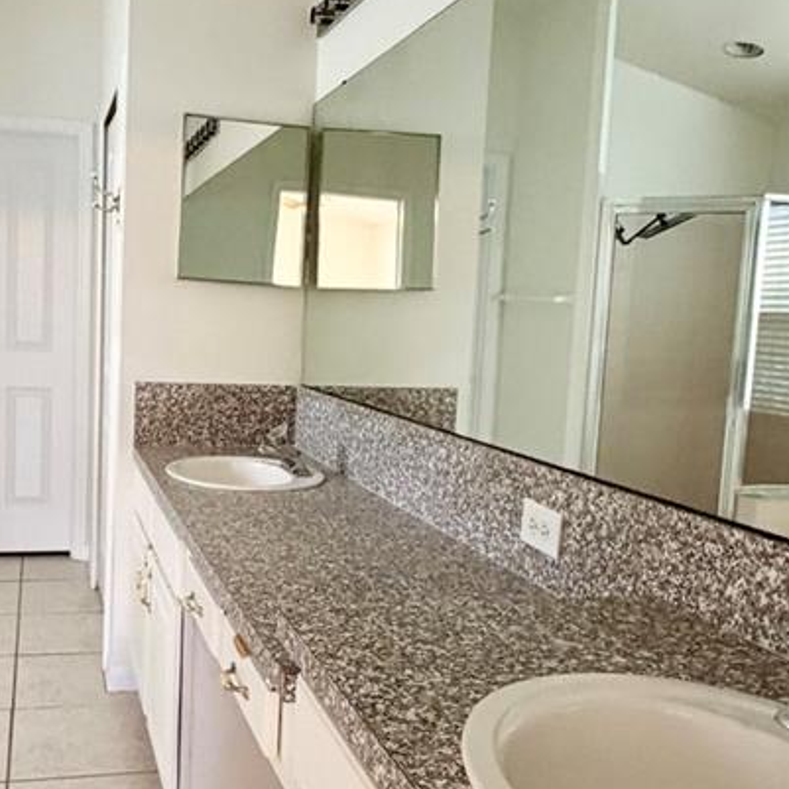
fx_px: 954
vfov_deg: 44.9
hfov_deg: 44.2
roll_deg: -3.0
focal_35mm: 37
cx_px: 256
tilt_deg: -7.4
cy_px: 431
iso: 500
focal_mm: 2.22
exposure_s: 1/60
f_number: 2.2
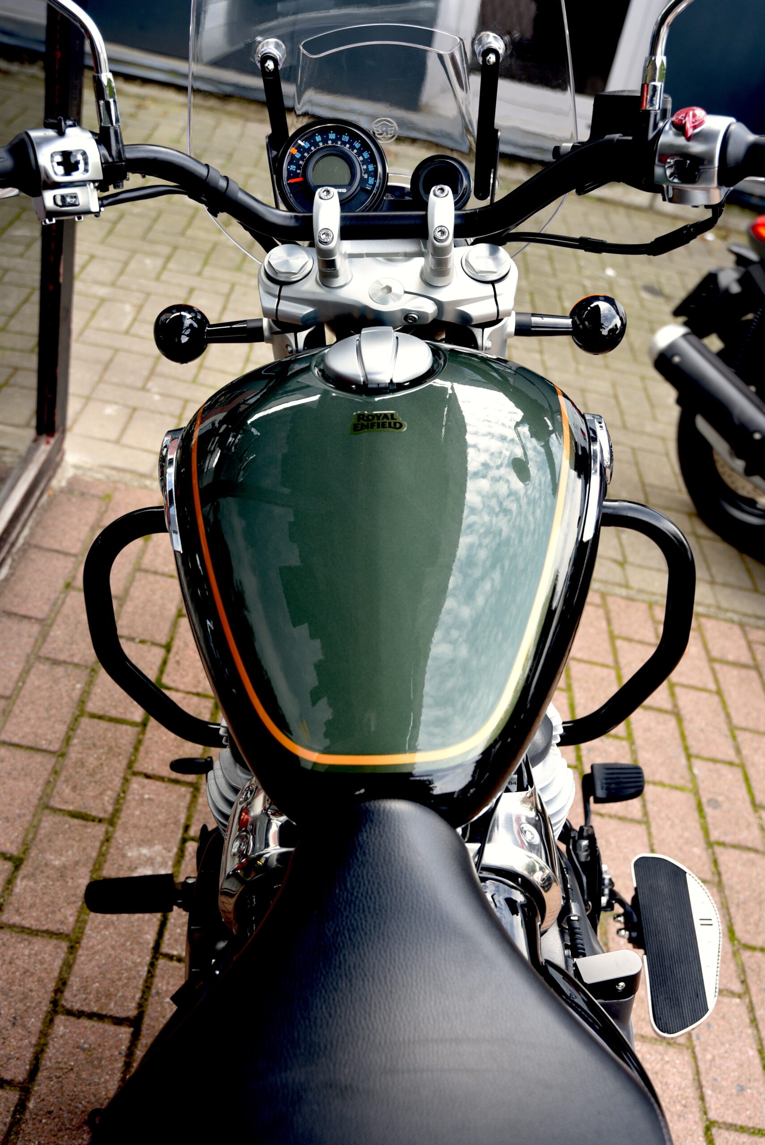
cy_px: 572
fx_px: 1274
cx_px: 382
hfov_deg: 33.4
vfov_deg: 48.4
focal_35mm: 40
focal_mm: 40
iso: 200
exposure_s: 1/100
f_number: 5
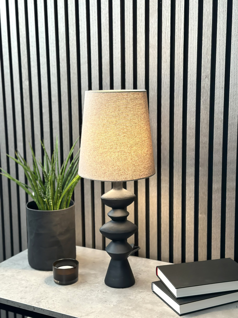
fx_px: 440
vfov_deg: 39.7
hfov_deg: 30.3
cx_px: 119
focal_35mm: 48
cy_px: 159
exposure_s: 1/50
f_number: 1.78
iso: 64
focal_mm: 6.86
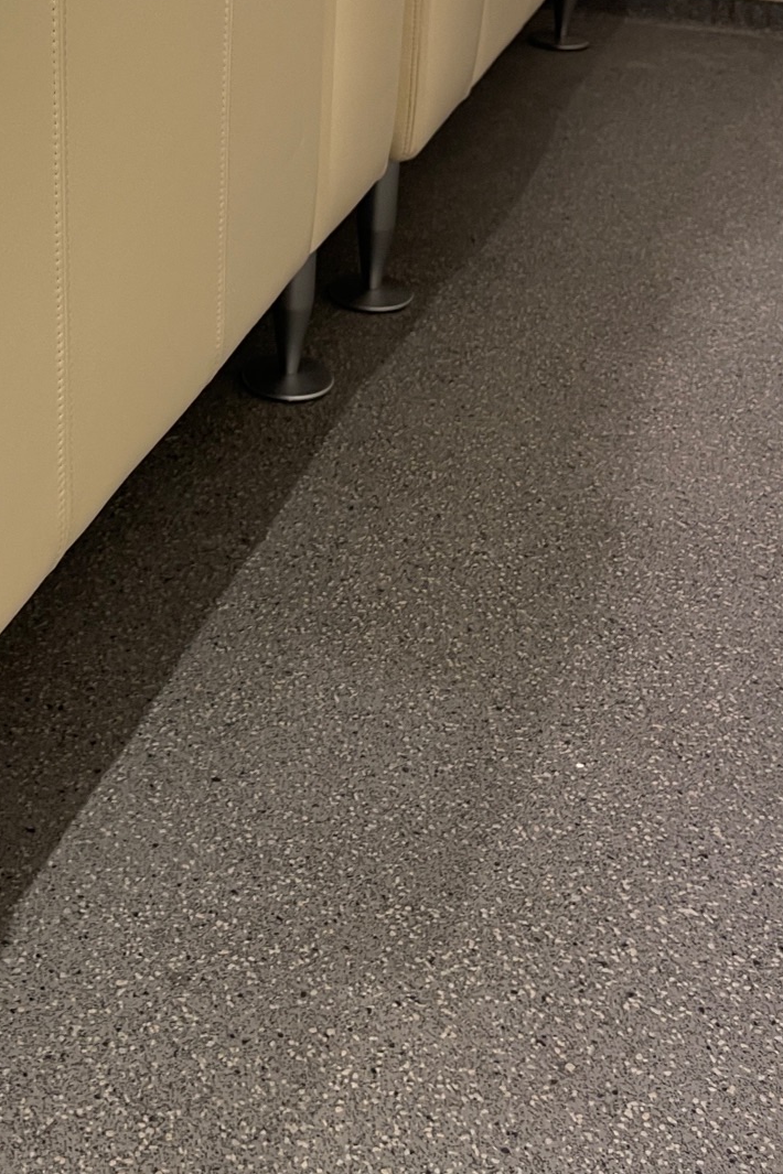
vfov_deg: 36.6
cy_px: 204
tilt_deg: -20.9
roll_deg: +2.2
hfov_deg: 24.7
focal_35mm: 52
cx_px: -13
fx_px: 1696
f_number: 1.6
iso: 64
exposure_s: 1/50
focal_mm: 5.1
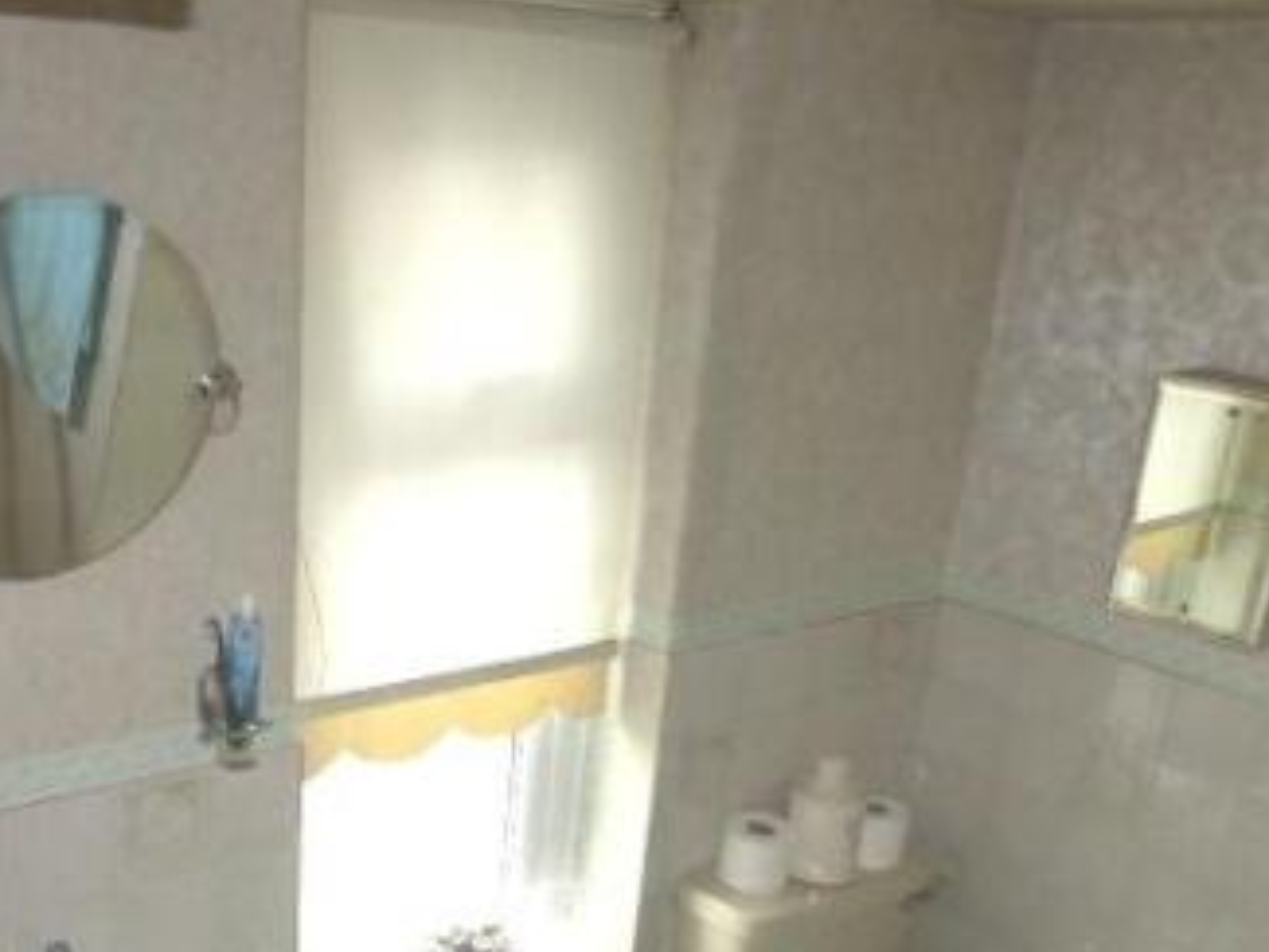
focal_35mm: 43
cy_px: 821
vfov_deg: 32.3
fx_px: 1577
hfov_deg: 43.2
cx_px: 412
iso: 160
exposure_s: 1/60
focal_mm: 4.3
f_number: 3.3
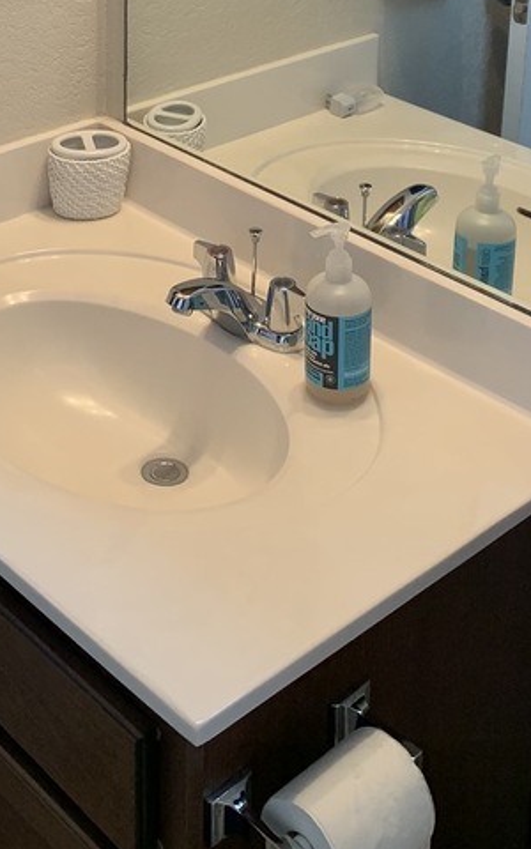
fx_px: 1436
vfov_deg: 30.2
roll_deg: -0.8
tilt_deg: -14.3
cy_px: -35
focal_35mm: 62
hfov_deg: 20.8
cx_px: 145
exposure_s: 1/60
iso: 64
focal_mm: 4.25
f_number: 1.8
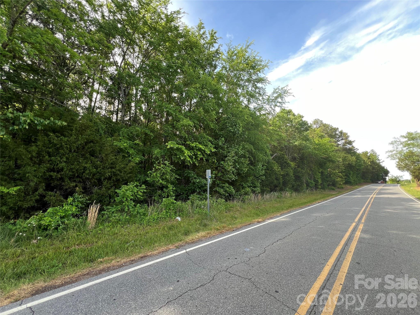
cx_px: 210
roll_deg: -0.5
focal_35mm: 13
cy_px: 158
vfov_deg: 89.9
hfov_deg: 106.2
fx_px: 158
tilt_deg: +9.2
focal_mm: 1.57
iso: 32
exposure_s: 1/99
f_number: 1.8
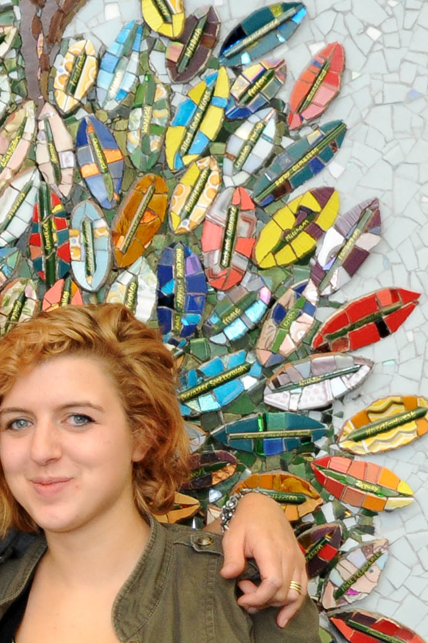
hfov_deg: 12.9
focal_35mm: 100
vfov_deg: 19.4
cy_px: 735
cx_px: -223
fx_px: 1785
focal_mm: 30
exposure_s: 1/80
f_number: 5.6
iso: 1600
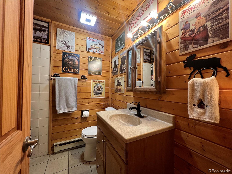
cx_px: 116
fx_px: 87
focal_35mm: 13
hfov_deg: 106.2
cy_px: 87
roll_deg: -0.5
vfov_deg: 89.9
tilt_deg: -0.2
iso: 160
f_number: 1.8
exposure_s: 1/60
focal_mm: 1.57
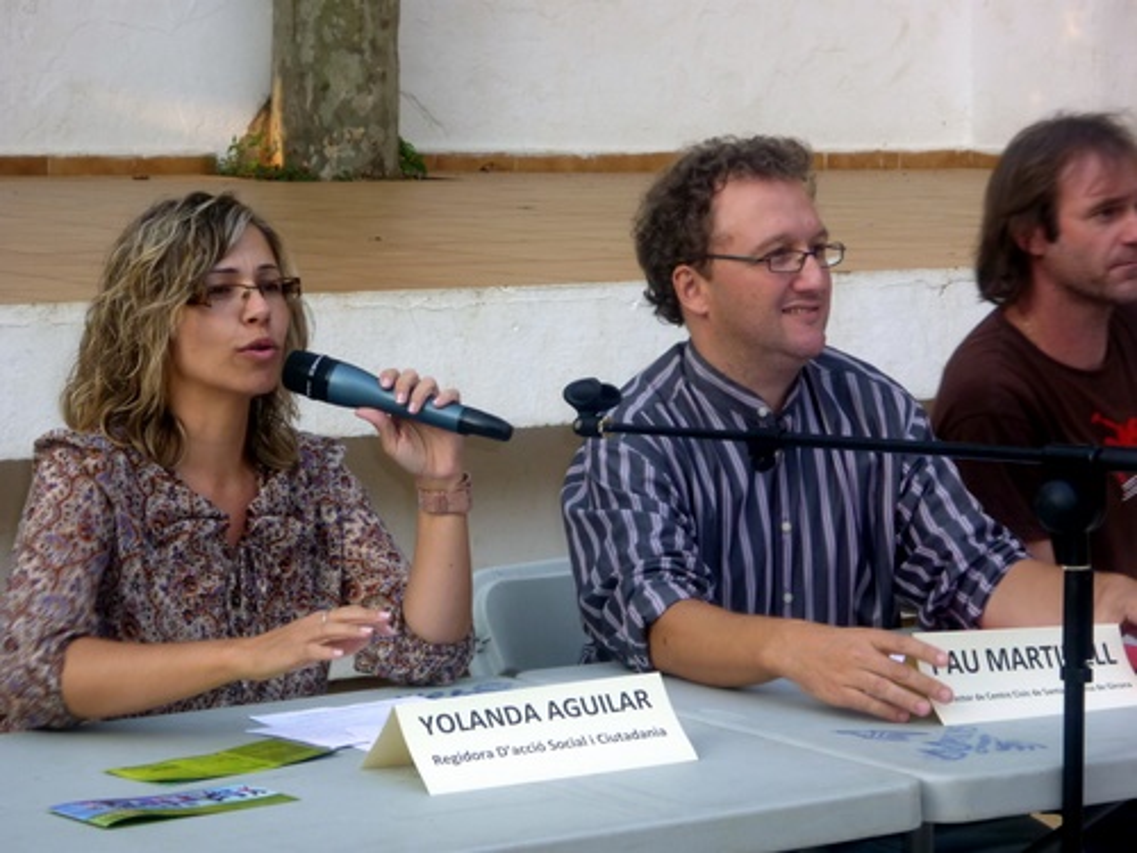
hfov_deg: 17.0
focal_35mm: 116
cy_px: 426
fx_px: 3810
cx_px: 568
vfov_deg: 12.8
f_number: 5.3
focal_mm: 19.1
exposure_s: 1/60
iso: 125
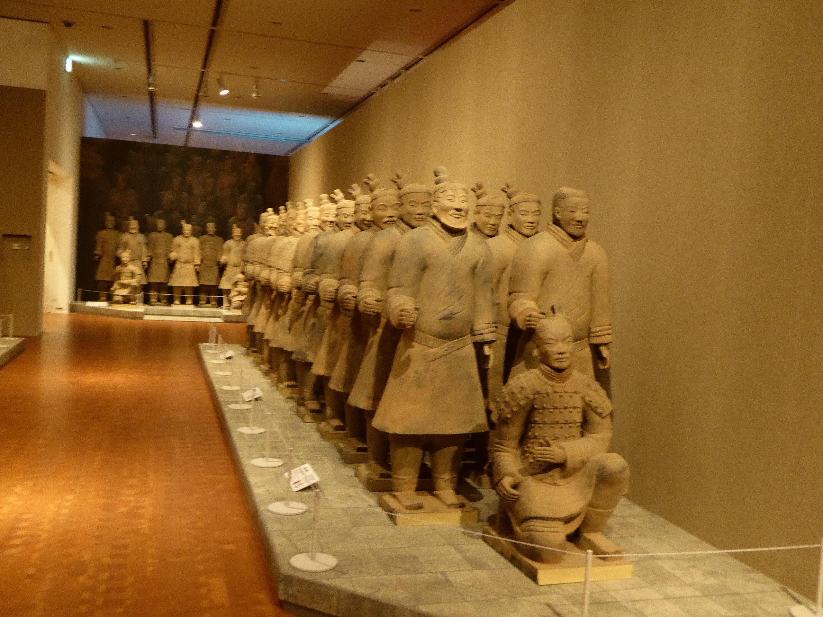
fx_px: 808
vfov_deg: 41.8
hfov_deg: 54.0
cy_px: 308
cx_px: 412
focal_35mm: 34
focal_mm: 5.8
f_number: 3.6
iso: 640
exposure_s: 1/4
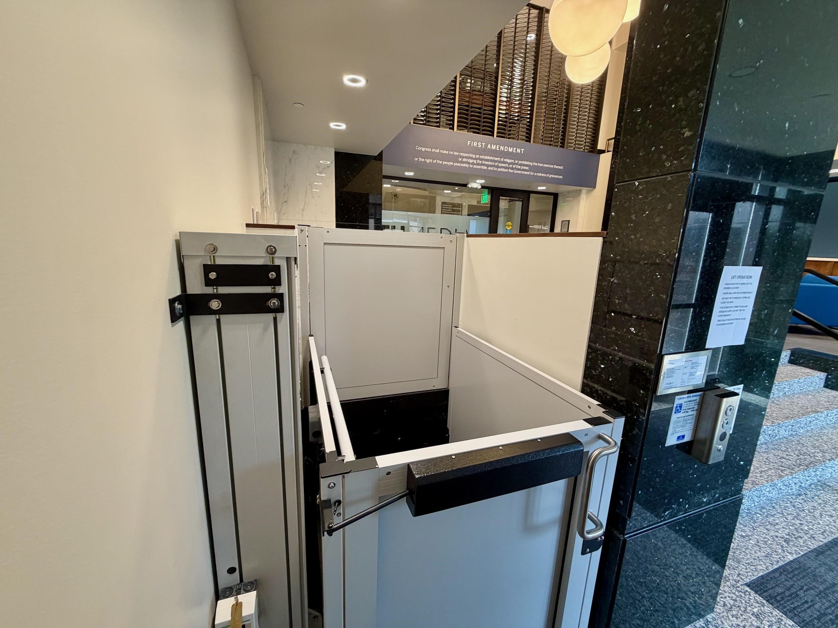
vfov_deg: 85.7
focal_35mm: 14
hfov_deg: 102.1
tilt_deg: -11.9
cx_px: 419
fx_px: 339
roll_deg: -1.8
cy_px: 314
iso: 160
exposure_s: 1/64
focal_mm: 2.22
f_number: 2.2
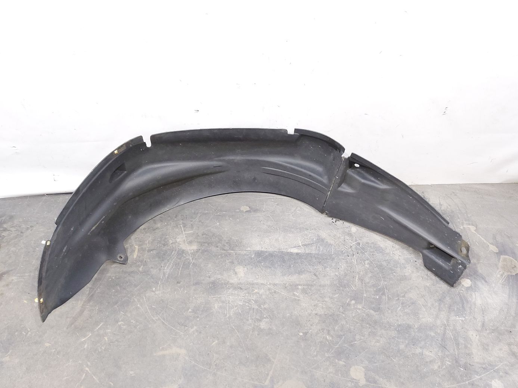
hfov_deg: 71.6
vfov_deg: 56.8
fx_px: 359
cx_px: 259
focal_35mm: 24
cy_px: 194
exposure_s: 1/33
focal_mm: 5.23
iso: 250
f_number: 1.8
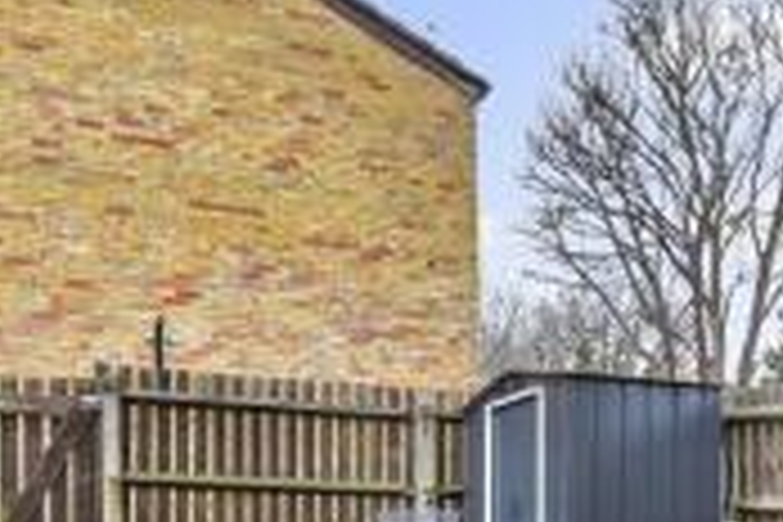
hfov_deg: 47.0
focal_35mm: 41
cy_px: 542
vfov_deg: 30.0
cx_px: 490
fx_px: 892
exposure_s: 1/10
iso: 160
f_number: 8
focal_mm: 10
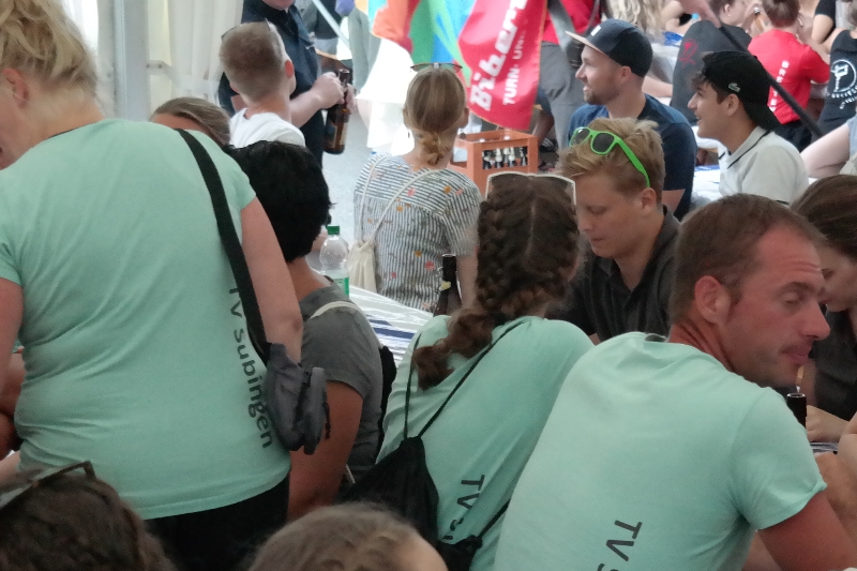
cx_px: 533
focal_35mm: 106
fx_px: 2523
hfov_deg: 19.2
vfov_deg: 12.9
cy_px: 376
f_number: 4.5
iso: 3200
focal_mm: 35
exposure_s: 1/60
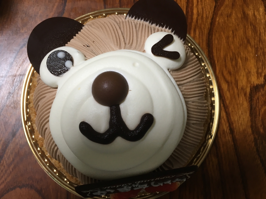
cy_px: 100
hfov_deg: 61.7
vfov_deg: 48.2
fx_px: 223
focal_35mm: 29
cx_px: 133
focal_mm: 4.15
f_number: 2.2
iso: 64
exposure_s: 1/30
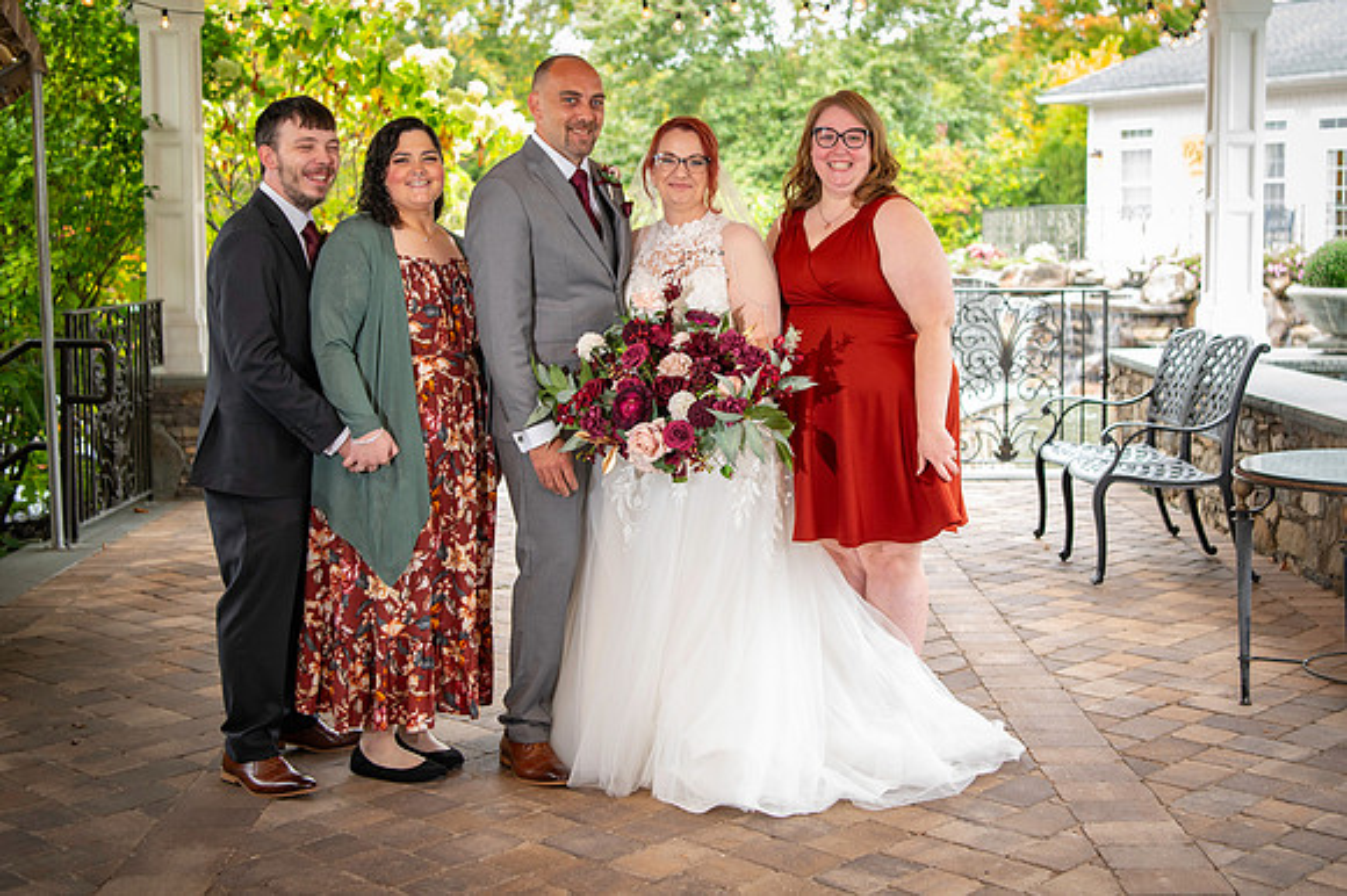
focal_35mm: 51
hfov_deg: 38.9
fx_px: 1903
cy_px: 355
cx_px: 763
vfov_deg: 26.5
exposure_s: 1/125
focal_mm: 38
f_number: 2.8
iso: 800
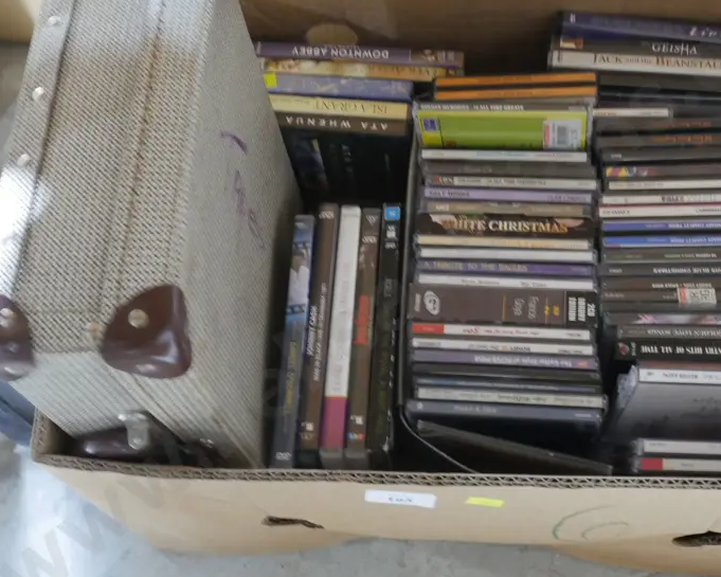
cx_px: 441
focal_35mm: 44
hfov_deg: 41.8
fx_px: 939
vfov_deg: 34.1
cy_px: 266
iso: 3200
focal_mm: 15
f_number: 9
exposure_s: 1/5
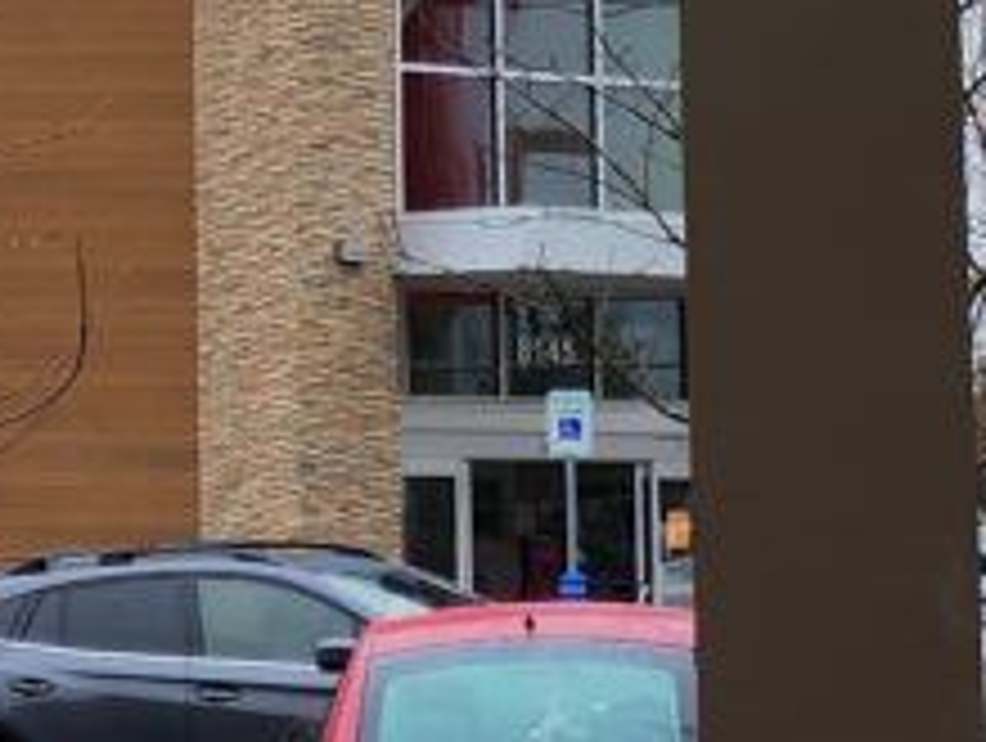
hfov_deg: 12.0
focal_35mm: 161
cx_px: -140
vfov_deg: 9.1
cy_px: -112
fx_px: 4593
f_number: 1.8
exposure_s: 1/621
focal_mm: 6.4
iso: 12
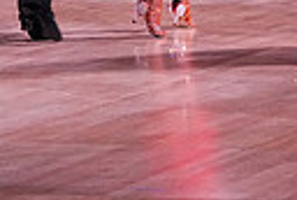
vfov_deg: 4.3
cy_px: -229
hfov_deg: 6.5
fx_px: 2613
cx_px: 190
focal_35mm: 316
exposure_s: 1/320
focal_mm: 70
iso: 5000
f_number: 5
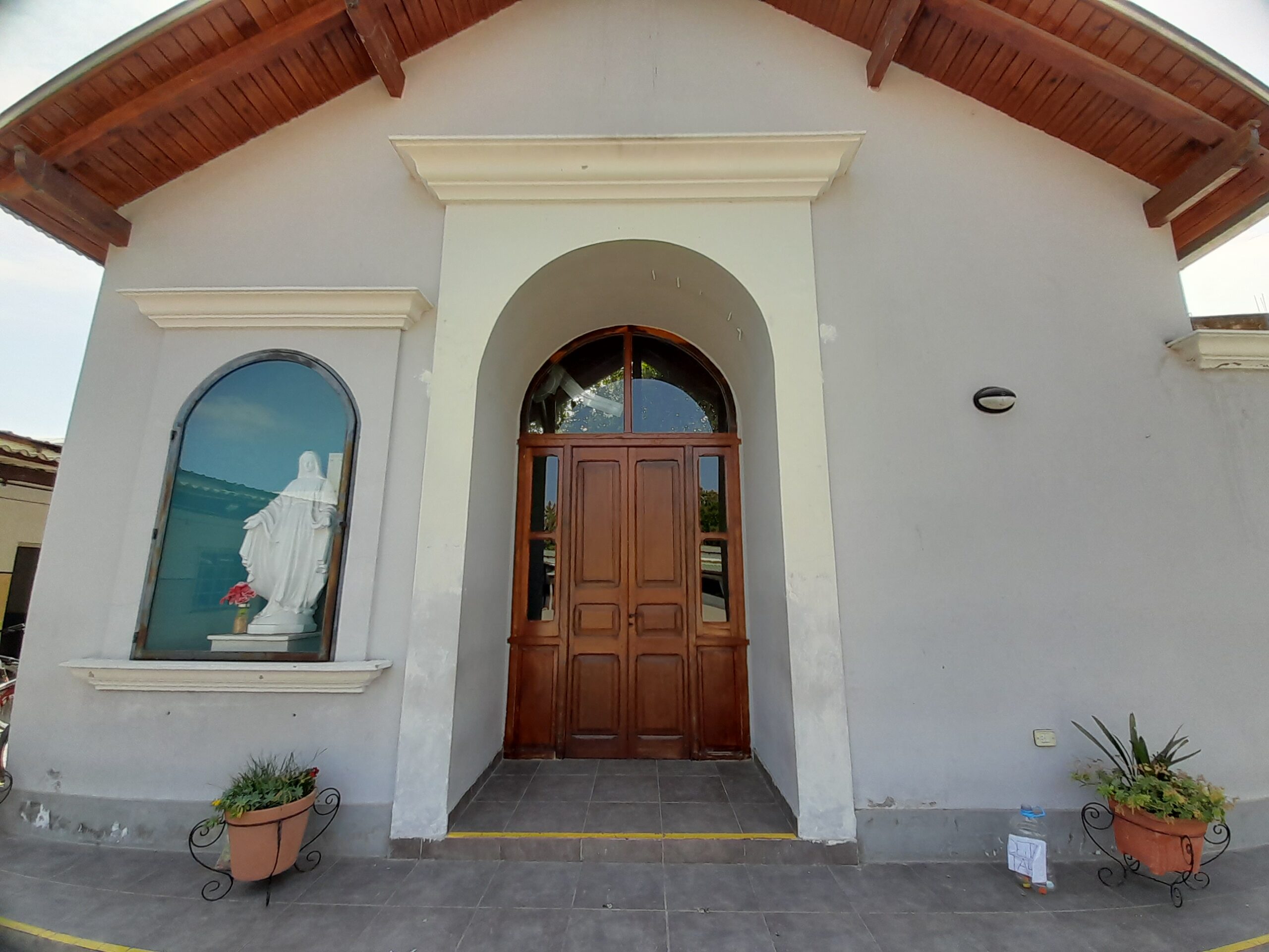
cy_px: 476
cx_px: 634
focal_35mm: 13
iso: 40
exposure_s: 1/464
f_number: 2.2
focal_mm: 1.13
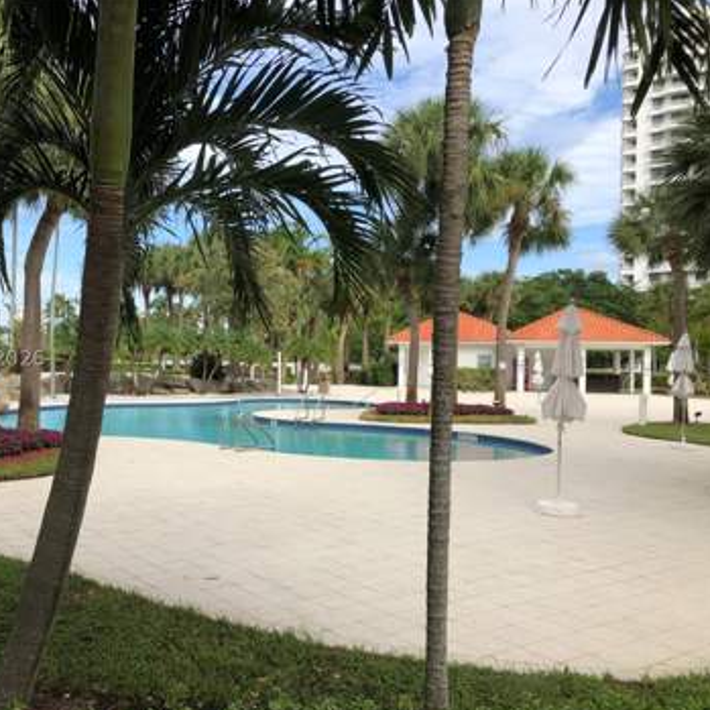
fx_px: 789
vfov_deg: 48.5
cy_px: 358
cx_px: 232
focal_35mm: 34
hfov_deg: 47.6
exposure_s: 1/1215
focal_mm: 3.99
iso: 20
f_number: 1.8
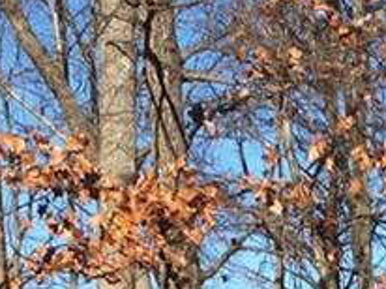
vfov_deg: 8.2
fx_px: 1938
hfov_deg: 11.0
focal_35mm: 174
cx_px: 560
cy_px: 516
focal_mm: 4.28
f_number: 2.4
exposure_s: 1/1681
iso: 50
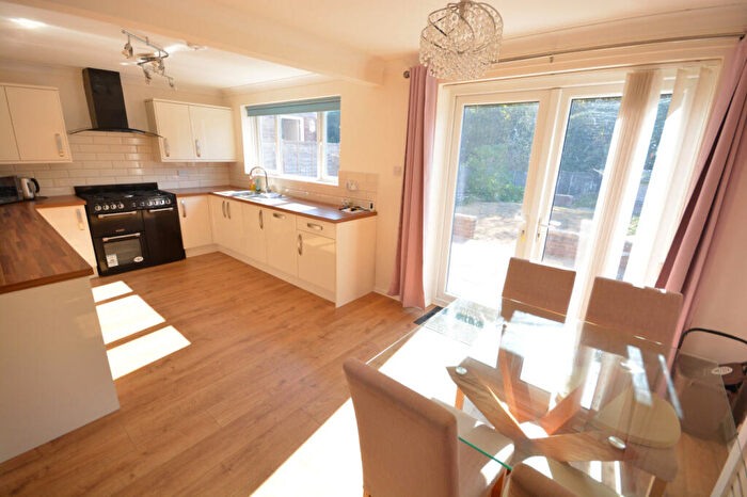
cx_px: 374
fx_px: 311
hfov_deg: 100.4
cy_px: 248
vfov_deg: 77.3
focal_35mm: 15
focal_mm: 10
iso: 400
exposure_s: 1/80
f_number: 8
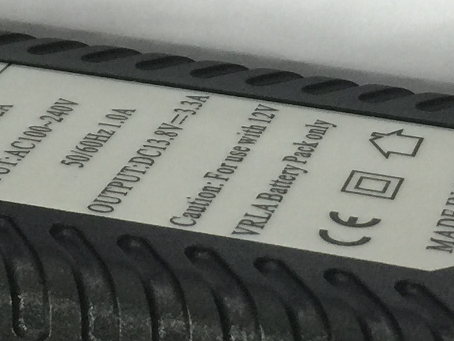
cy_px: -36
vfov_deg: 10.5
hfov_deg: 14.1
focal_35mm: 139
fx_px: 1823
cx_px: 393
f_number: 2.2
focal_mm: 4.15
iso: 50
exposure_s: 1/17
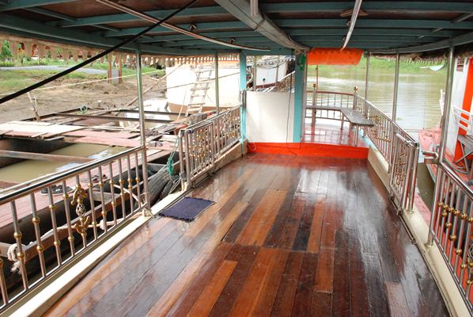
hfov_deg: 67.3
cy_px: 158
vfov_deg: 48.0
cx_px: 236
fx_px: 355
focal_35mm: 27
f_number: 9
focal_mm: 18
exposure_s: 1/250
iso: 1250
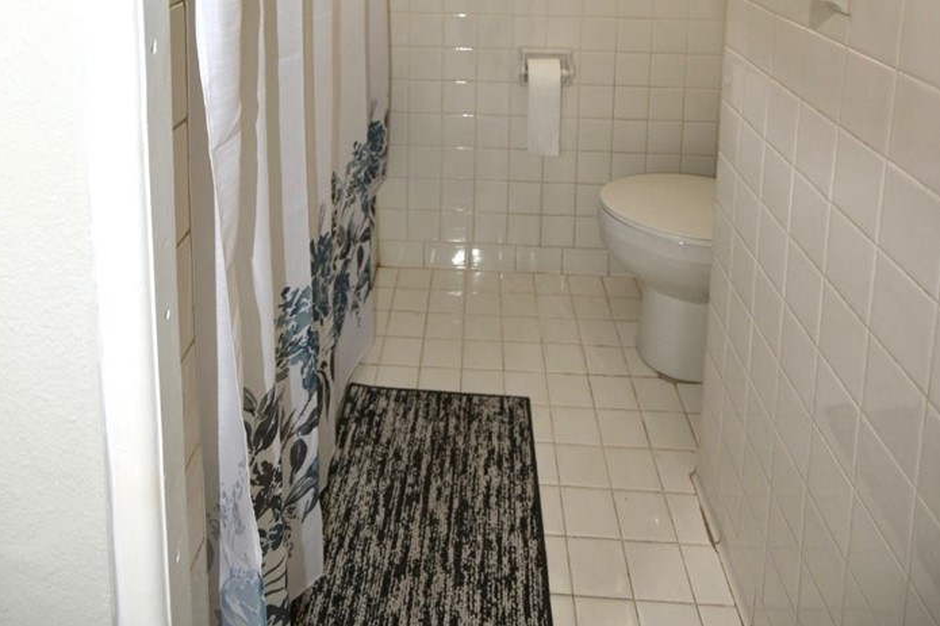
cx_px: 454
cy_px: -55
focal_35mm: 25
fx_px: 653
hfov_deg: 71.5
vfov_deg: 41.4
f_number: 4.5
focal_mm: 16
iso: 320
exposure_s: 1/60
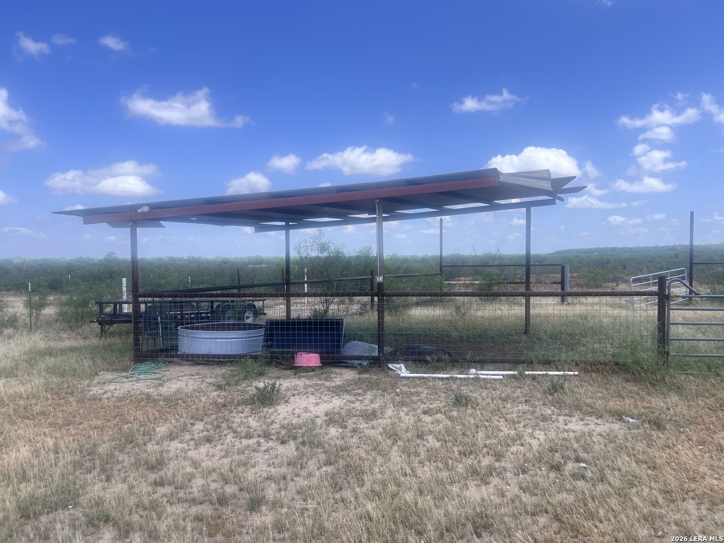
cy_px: 272
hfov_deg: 67.3
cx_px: 362
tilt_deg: -2.8
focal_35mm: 26
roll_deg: +0.0
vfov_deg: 53.1
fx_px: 544
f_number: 1.5
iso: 50
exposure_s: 1/2123
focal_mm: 5.7
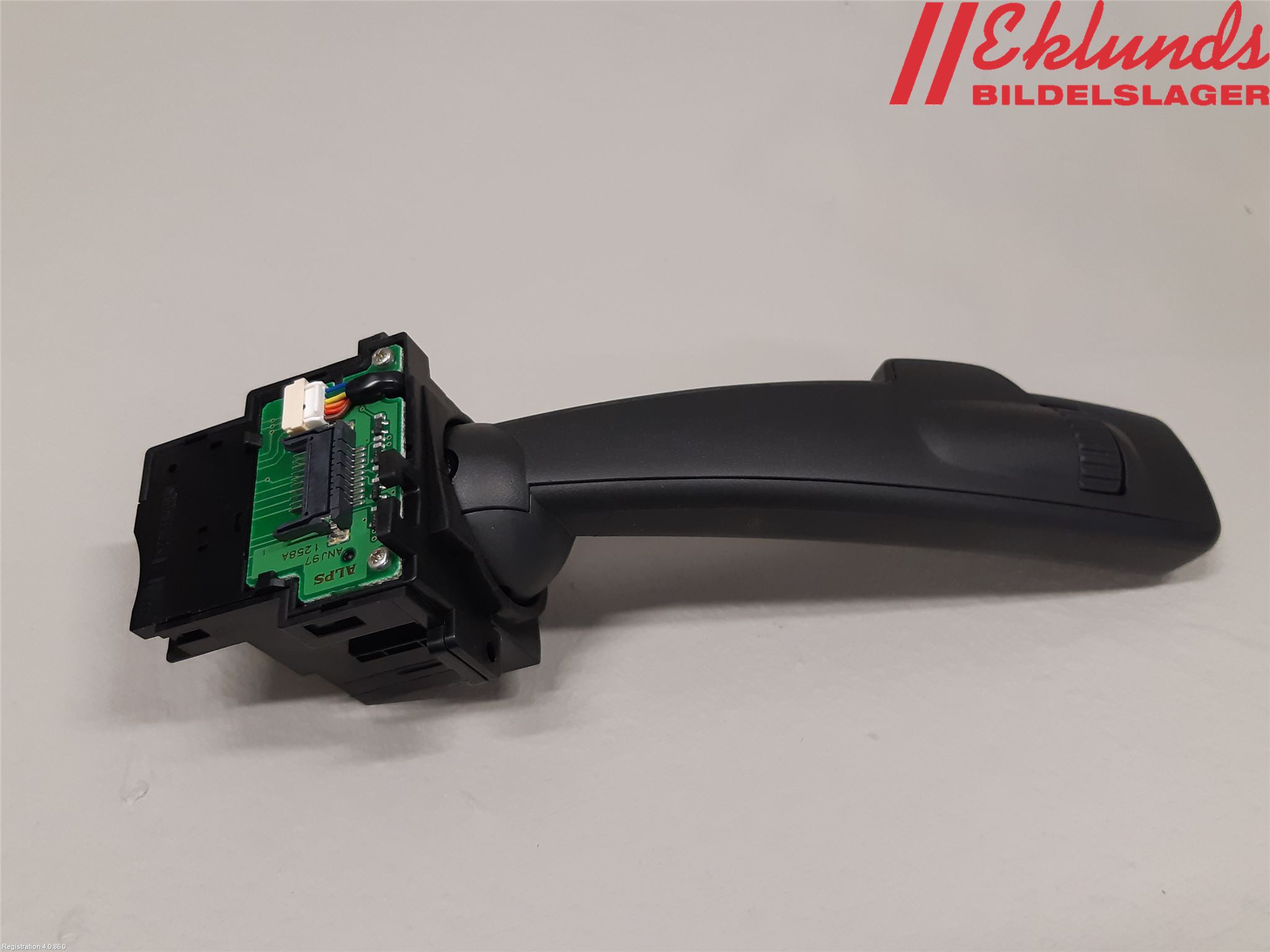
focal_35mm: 26
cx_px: 635
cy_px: 476
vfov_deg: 53.1
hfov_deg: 67.3
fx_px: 954
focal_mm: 3.93
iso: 125
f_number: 1.7
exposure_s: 1/50
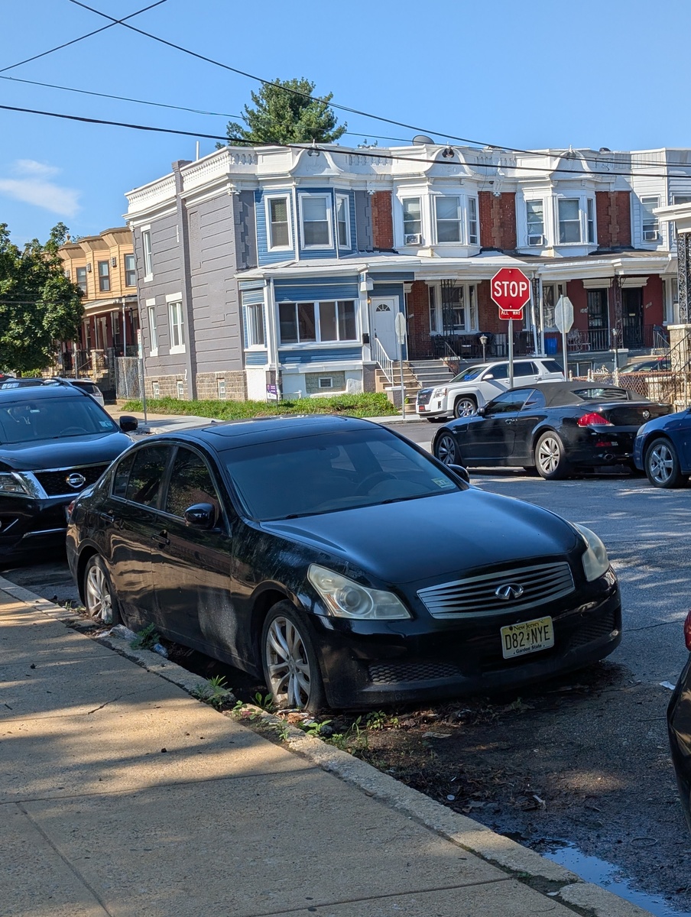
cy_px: 458
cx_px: 346
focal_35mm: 49
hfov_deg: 29.8
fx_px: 1300
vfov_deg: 38.9
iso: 19
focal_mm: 6.9
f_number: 1.68
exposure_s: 1/1287
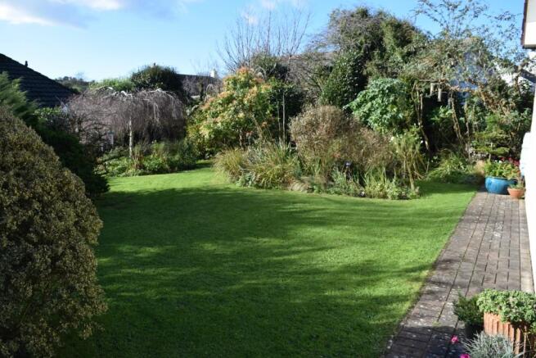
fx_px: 402
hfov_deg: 67.4
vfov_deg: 48.0
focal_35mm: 27
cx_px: 268
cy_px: 179
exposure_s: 1/320
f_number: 7.1
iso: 200
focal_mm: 18
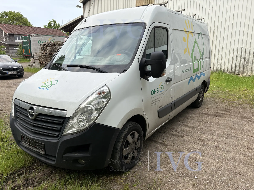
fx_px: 191
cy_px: 95
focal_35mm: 26
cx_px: 127
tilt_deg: -12.3
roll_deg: +0.9
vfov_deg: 53.1
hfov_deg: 67.3
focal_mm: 5.96
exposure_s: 1/747
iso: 50
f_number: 1.6
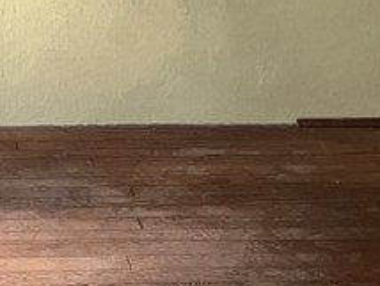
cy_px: -124
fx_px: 1066
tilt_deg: -11.1
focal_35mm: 97
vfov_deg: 14.4
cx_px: -85
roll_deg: +1.3
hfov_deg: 19.0
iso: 500
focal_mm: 5.1
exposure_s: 1/60
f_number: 1.6
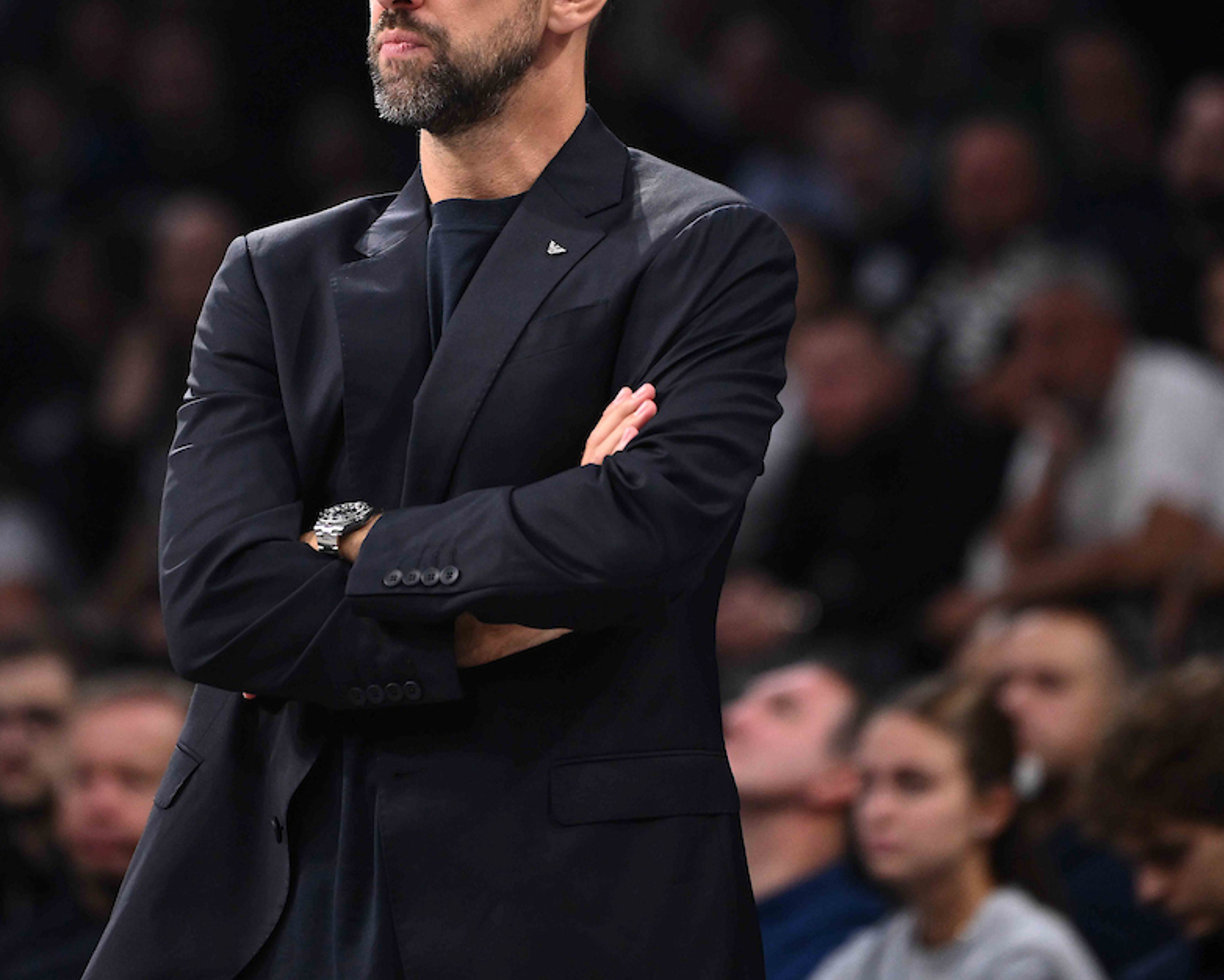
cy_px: 376
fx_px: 10436
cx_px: 407
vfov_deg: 5.4
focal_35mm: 288
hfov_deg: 6.7
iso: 2500
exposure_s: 1/1600
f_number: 3.2
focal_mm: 200
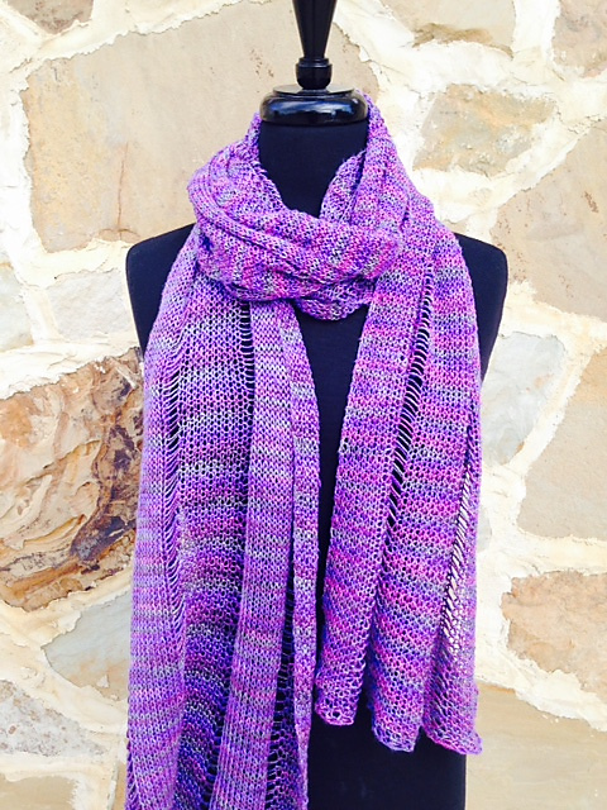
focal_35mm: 33
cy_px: 405
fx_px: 772
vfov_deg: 55.4
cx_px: 304
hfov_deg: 42.9
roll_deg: +0.9
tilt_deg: -13.6
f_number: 2.4
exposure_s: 1/274
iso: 50
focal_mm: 4.12
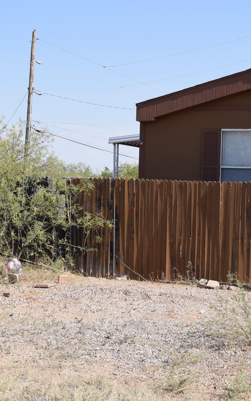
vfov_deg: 26.1
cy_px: 201
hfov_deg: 16.4
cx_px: 187
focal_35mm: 79
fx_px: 865
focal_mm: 34
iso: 100
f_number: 9
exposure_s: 1/200
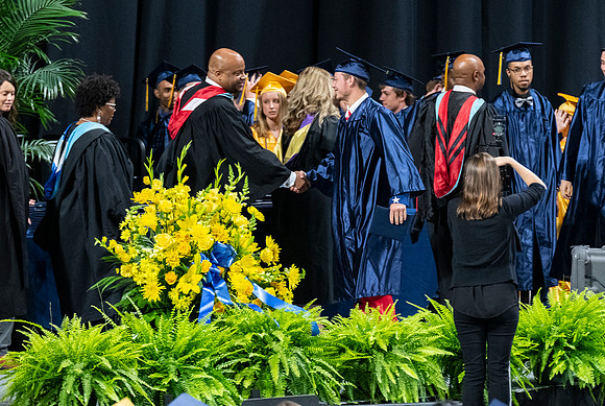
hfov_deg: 5.1
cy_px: 236
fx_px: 6801
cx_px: 374
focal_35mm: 404
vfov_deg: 3.4
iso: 2000
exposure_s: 1/200
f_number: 4
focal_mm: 200
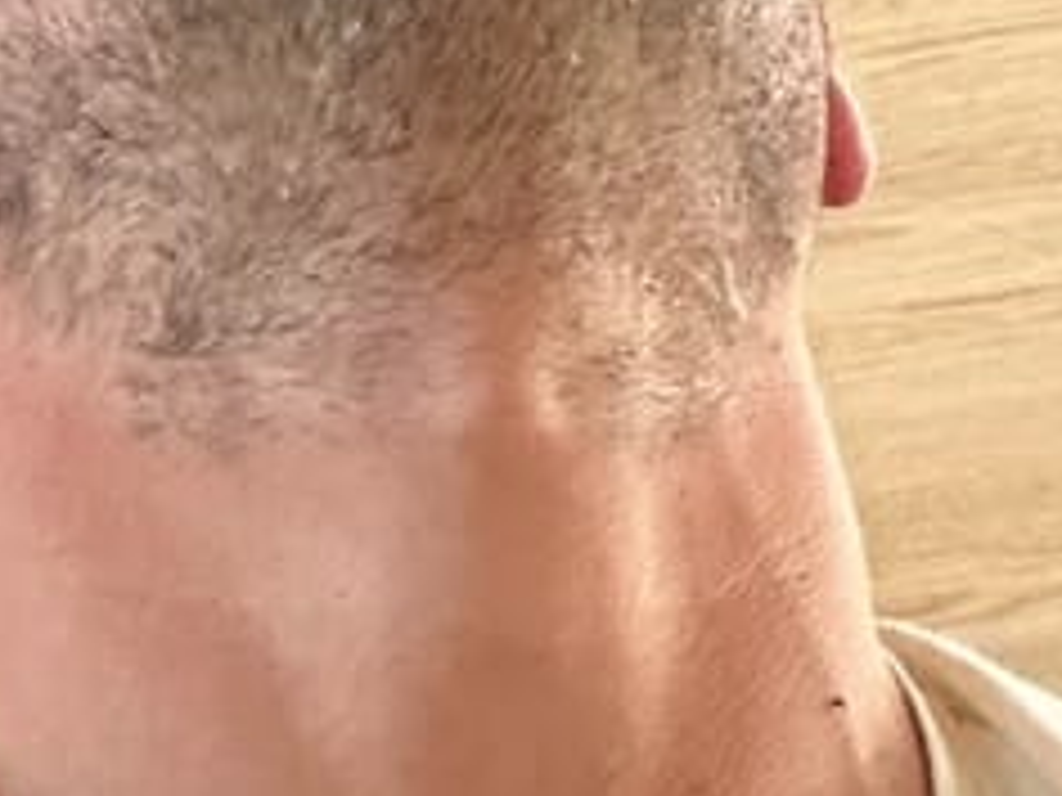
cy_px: 2244
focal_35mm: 489
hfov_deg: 4.1
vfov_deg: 3.0
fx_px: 15002
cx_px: 907
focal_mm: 9
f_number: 2.8
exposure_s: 1/99
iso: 125
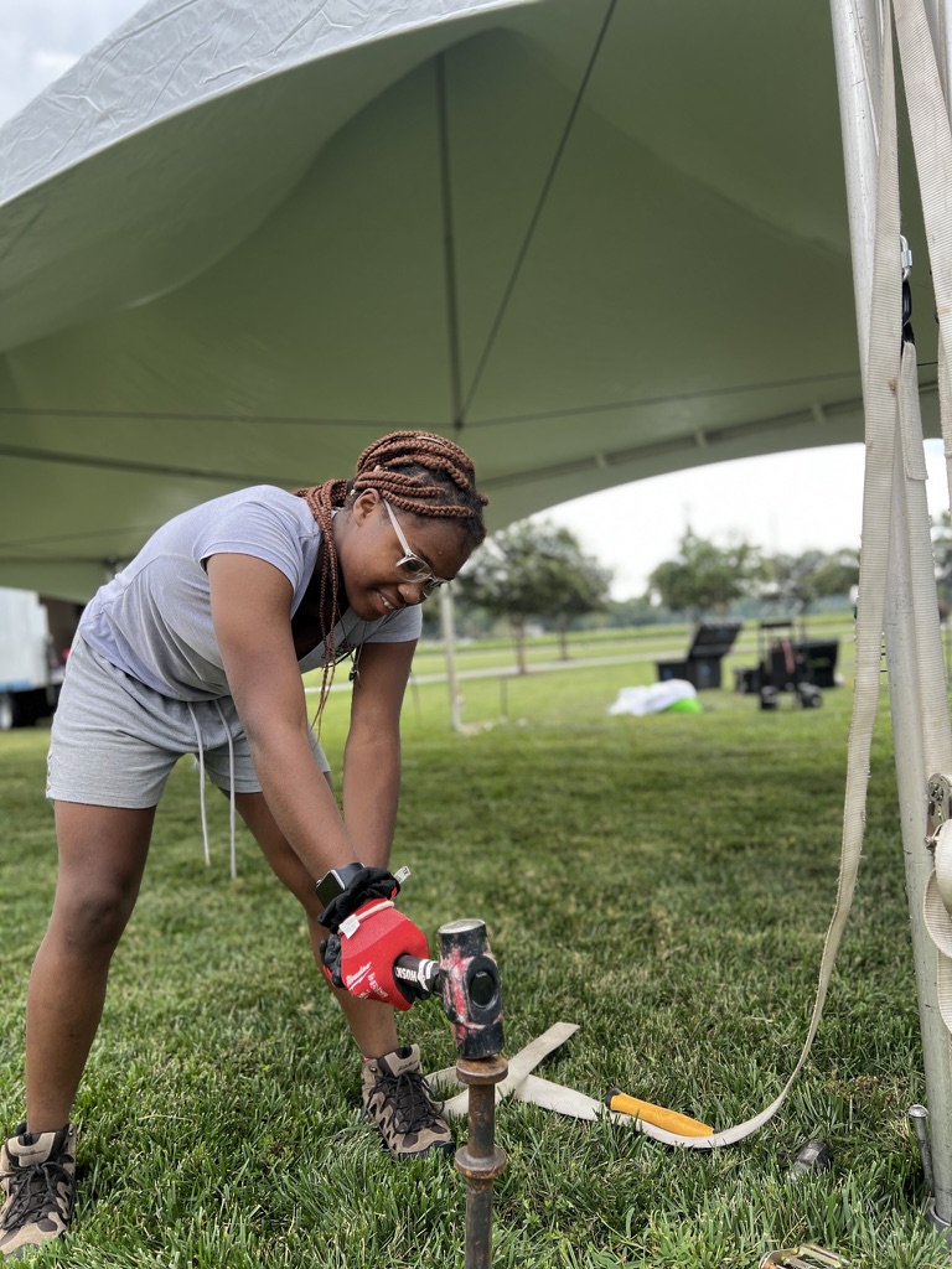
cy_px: 634
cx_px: 476
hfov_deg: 53.1
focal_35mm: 26
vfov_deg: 67.3
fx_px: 953
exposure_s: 1/516
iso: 50
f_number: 1.5
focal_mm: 5.7
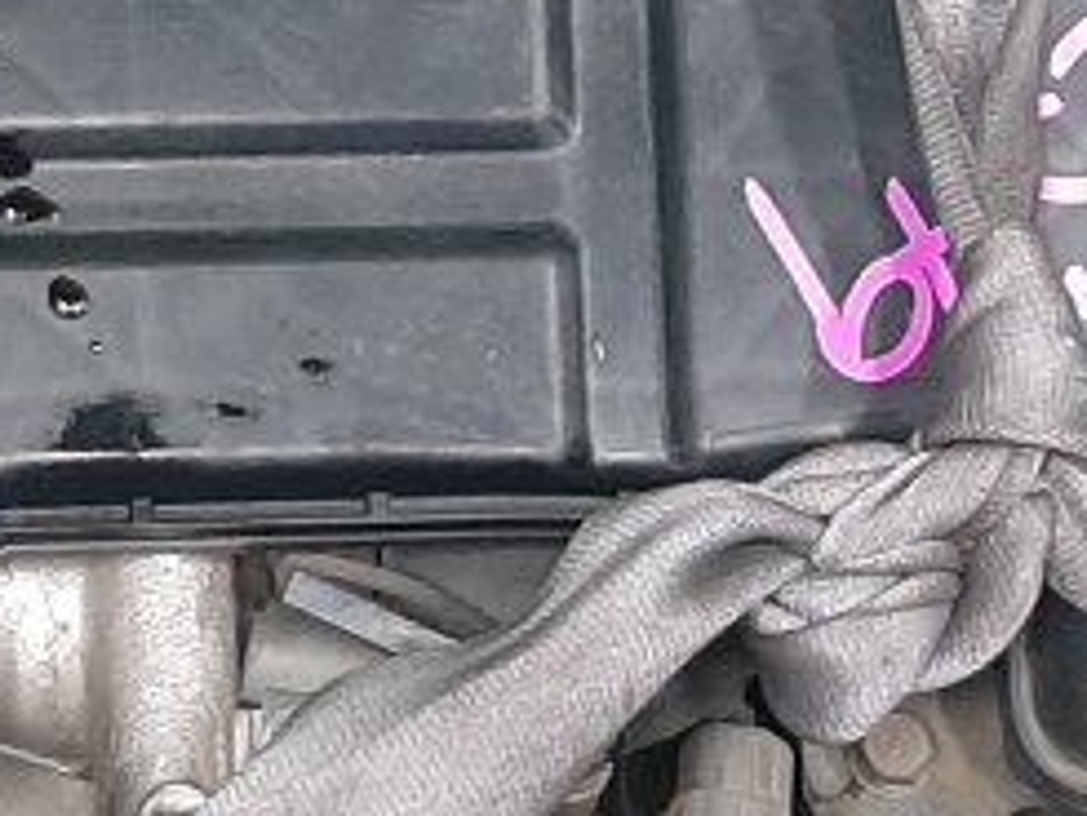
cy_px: 585
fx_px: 4807
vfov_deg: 9.7
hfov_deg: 12.9
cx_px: 337
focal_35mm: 153
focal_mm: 3.93
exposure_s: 1/50
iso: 176
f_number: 1.7
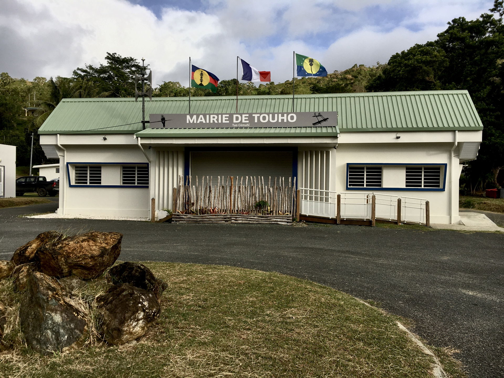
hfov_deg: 61.7
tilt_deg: +0.9
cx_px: 252
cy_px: 189
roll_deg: -0.8
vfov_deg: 48.2
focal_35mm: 29
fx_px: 422
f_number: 2.2
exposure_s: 1/1221
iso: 25
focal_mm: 4.15
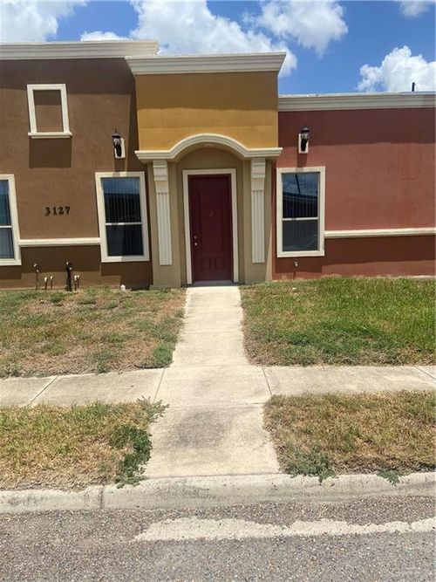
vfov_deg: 67.3
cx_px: 218
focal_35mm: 26
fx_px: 437
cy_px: 291
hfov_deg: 53.0
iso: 32
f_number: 1.8
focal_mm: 4.25
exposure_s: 1/4274
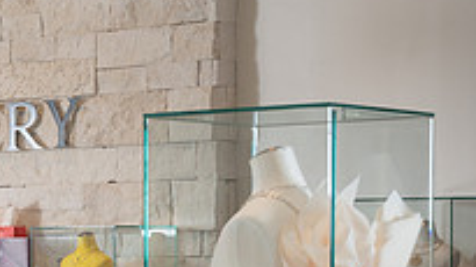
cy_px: 358
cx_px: -98
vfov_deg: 7.9
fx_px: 1905
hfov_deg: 13.8
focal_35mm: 151
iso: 200
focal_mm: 51
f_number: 8
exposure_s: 1/160
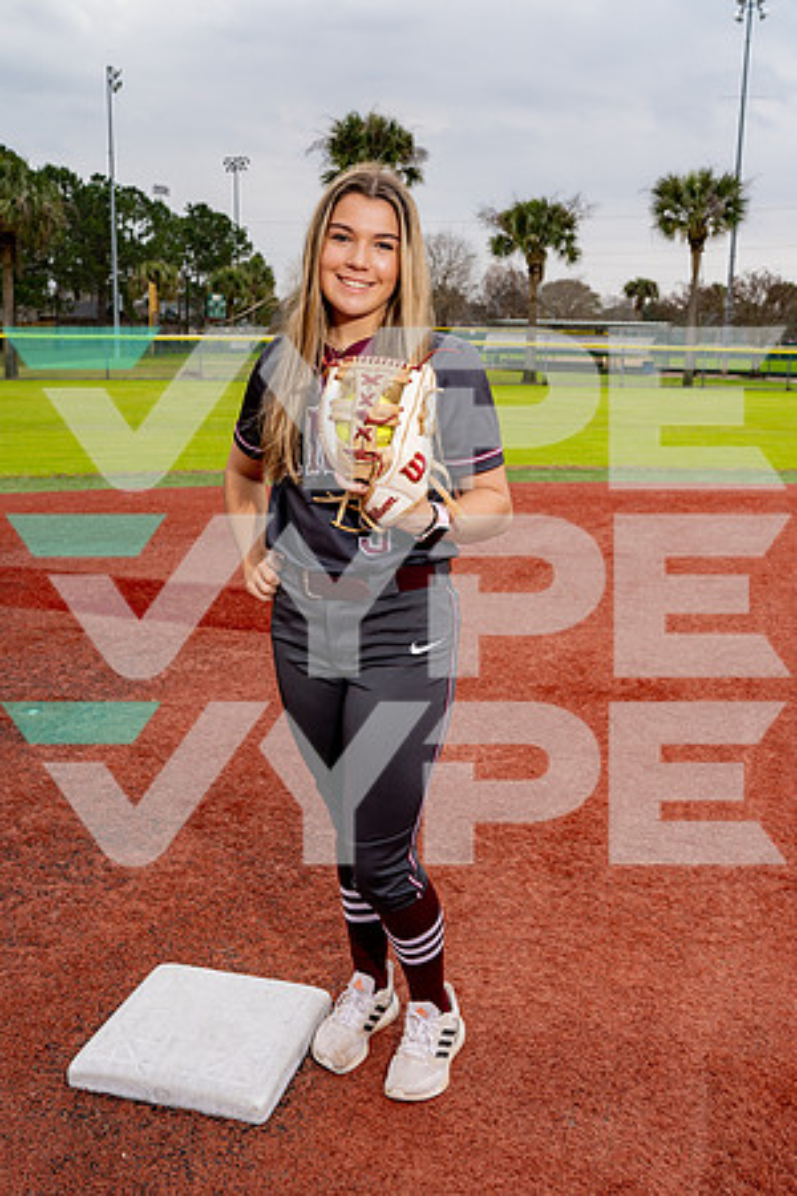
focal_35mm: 35
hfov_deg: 37.9
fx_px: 1162
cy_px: 598
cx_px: 398
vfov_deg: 54.4
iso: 100
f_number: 8
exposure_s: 1/250
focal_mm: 35
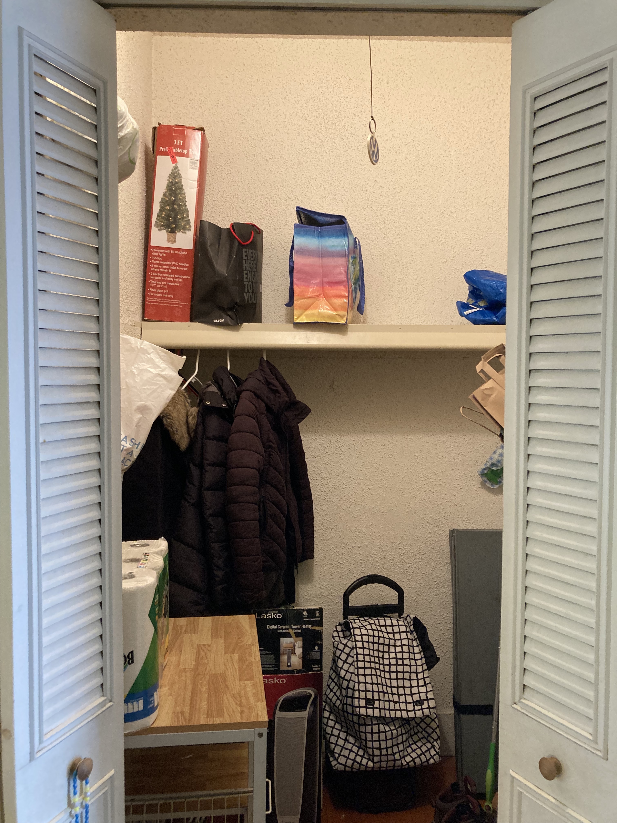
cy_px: 412
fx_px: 665
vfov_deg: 63.4
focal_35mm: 28
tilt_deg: -3.5
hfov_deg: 49.7
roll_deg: -0.3
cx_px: 308
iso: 200
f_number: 1.8
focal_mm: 3.99
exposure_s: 1/60
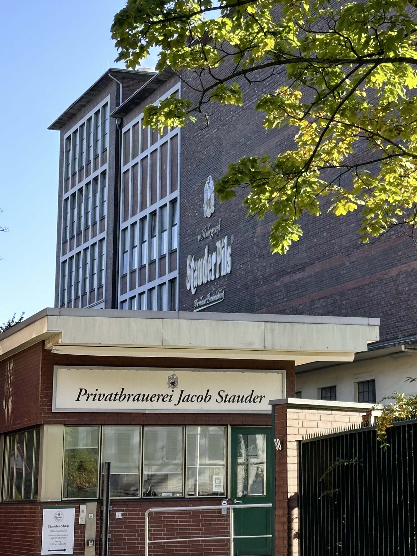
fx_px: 1445
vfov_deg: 21.6
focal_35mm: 90
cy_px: 151
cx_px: 313
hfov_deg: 16.3
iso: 64
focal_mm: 6.86
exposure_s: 1/1120
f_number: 1.78
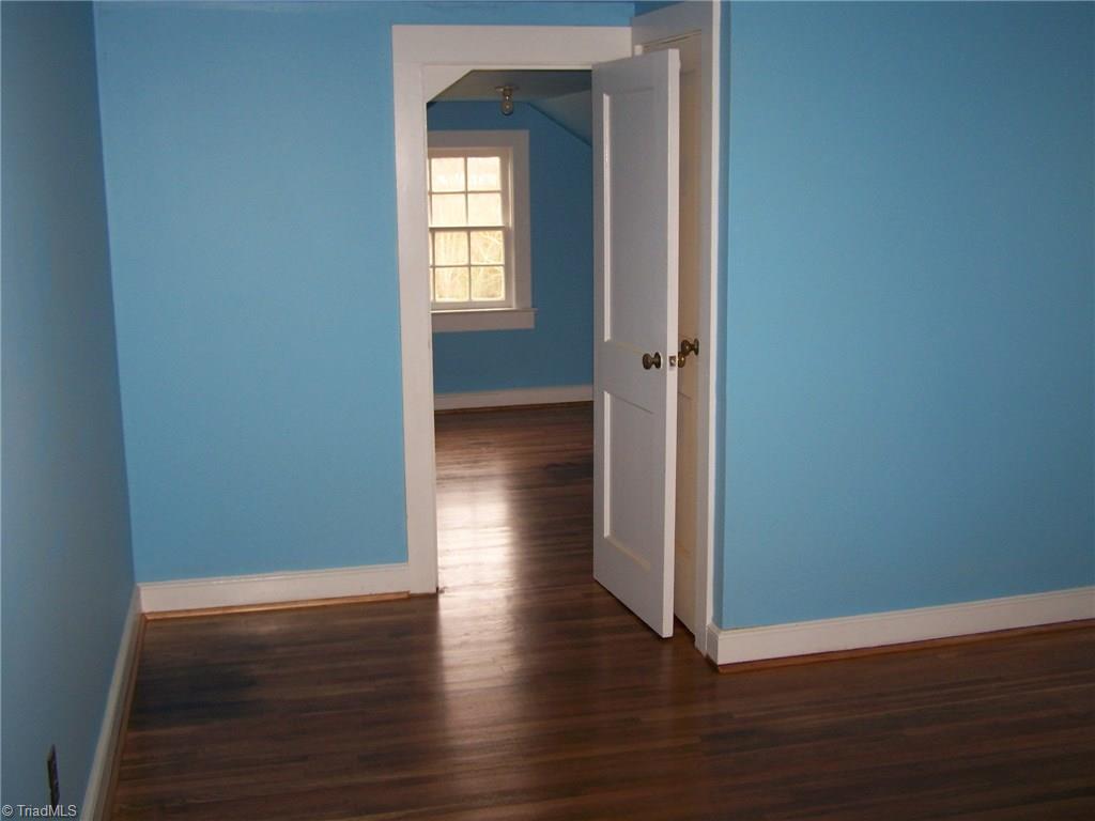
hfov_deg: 49.0
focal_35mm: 38
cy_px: 410
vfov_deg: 37.7
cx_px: 548
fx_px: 1202
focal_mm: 6.3
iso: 80
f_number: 2.8
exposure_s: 1/60
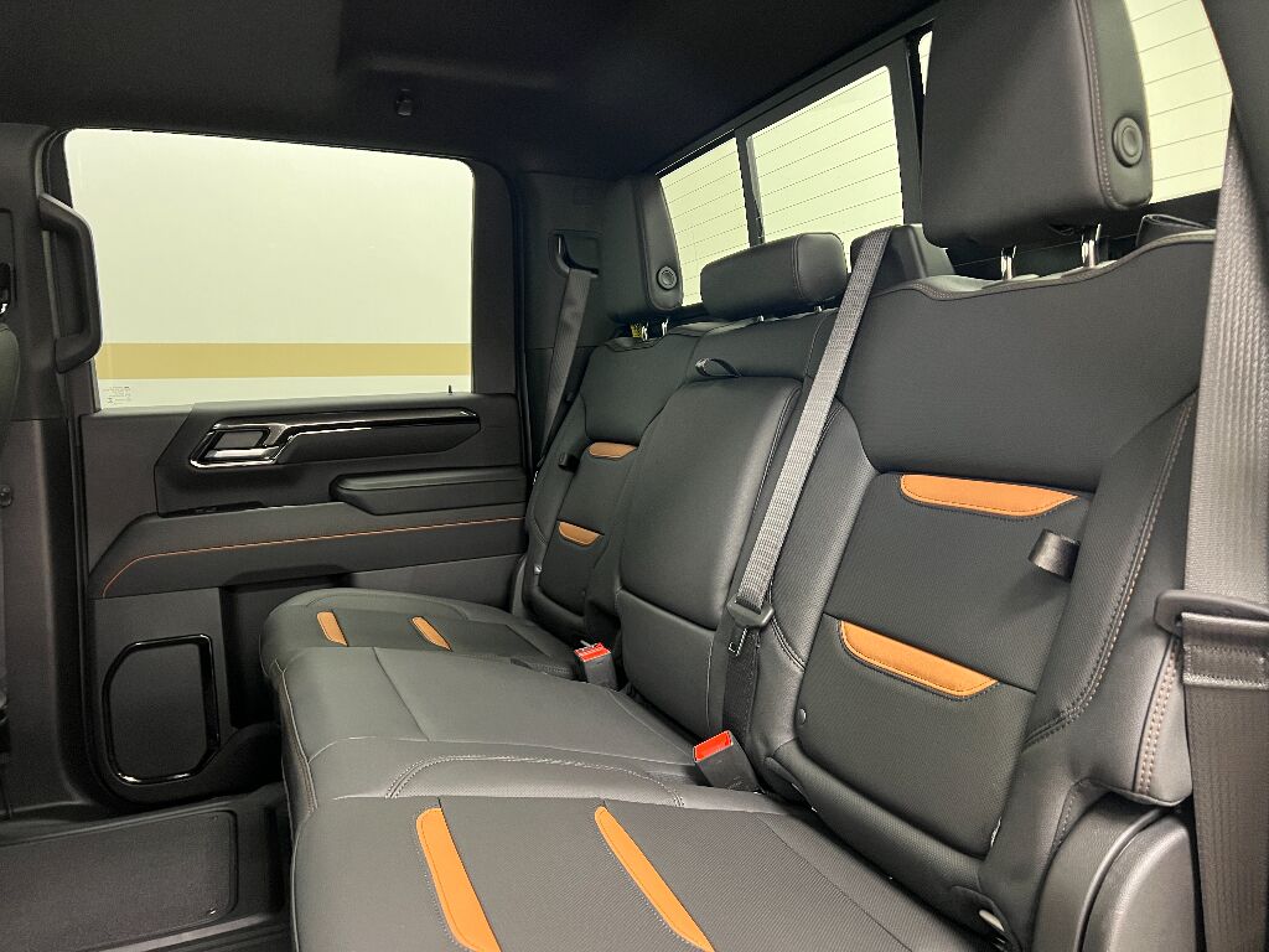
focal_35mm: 26
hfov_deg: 67.3
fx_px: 953
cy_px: 476
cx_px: 634
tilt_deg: -5.7
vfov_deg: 53.1
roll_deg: +1.5
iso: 500
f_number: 1.5
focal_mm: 5.7
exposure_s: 1/40
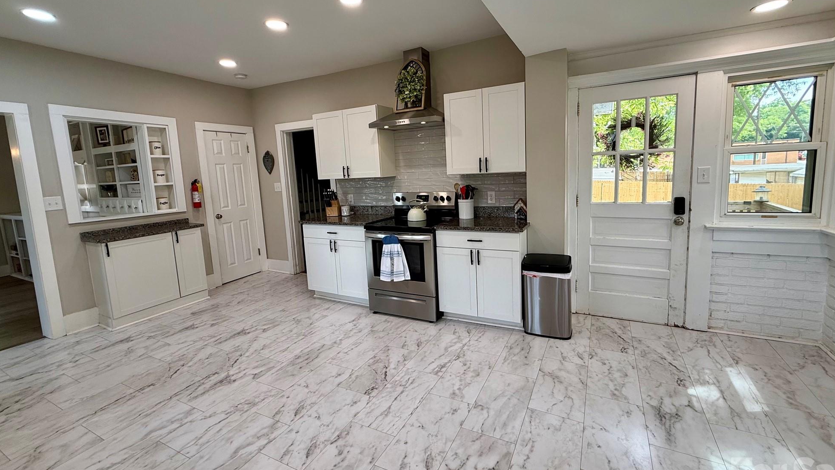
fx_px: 354
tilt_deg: -7.6
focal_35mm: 16
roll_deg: +2.7
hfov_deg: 99.3
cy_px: 213
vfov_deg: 66.9
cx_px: 429
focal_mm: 2.22
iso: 125
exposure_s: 1/120
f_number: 2.2
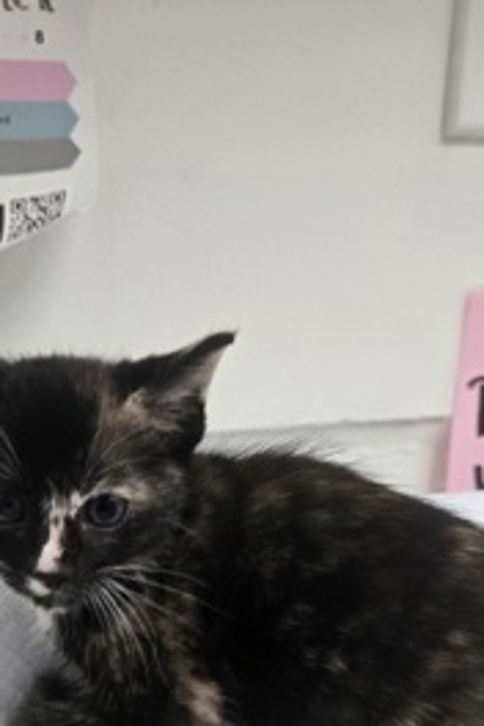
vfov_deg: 48.2
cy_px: 566
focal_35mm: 38
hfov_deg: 34.7
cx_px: 164
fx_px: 766
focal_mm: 5.4
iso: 320
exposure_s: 1/120
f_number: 1.8
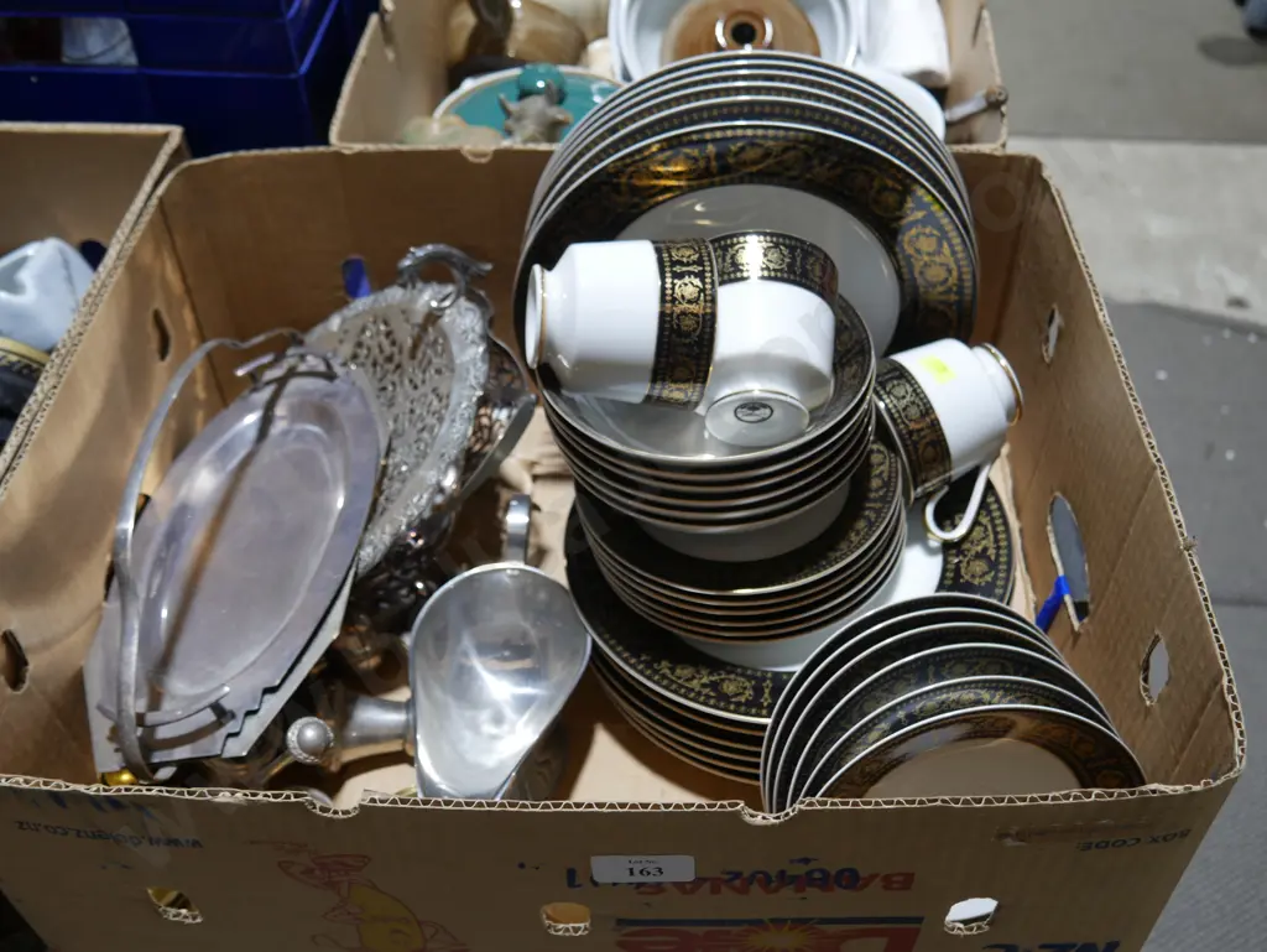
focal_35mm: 34
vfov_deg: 41.8
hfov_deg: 53.9
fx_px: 1245
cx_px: 634
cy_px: 476
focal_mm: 17
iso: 250
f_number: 4
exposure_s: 1/60
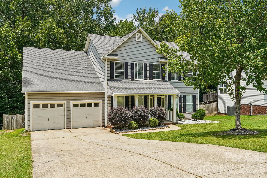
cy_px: 89
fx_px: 222
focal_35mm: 30
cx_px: 134
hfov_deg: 61.9
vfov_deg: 43.6
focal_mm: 20
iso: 100
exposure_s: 1/125
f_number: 8
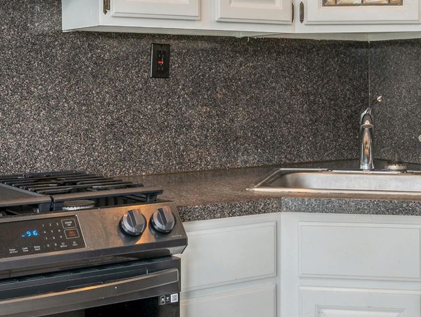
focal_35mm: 66
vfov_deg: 22.2
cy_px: 110
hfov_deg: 29.4
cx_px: 232
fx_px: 803
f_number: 11
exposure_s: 1/4
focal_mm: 15
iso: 200
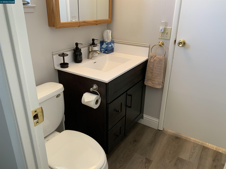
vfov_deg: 48.2
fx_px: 189
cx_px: 113
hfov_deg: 61.7
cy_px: 84
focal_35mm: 29
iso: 100
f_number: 1.8
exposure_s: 1/60
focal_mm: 3
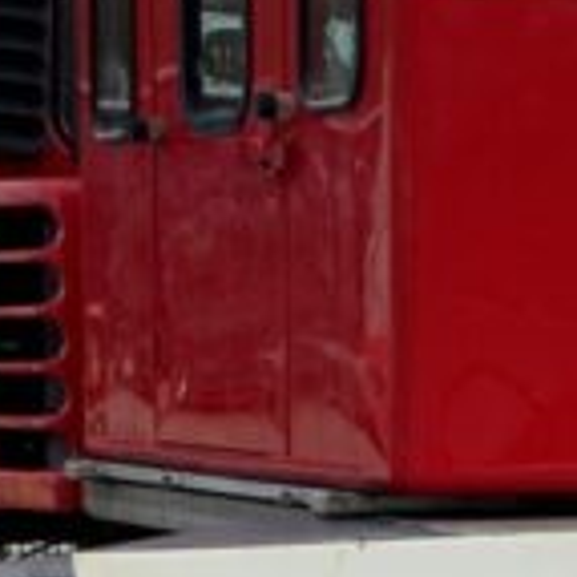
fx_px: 3451
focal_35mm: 183
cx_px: 968
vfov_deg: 9.4
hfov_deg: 9.2
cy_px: 746
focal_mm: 3
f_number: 1.8
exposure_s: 1/509
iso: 16
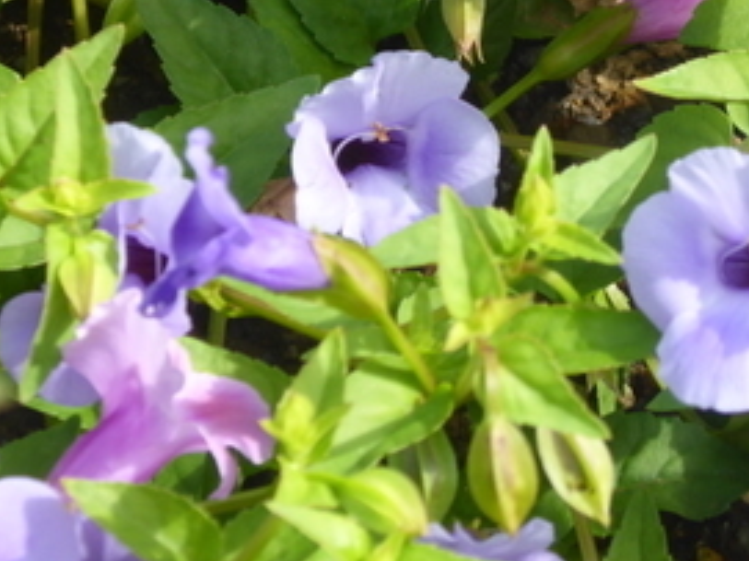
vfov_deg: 5.0
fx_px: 6467
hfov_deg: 6.6
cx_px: 625
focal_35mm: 299
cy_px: 25
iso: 100
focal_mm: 24.2
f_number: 5.3
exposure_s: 1/80
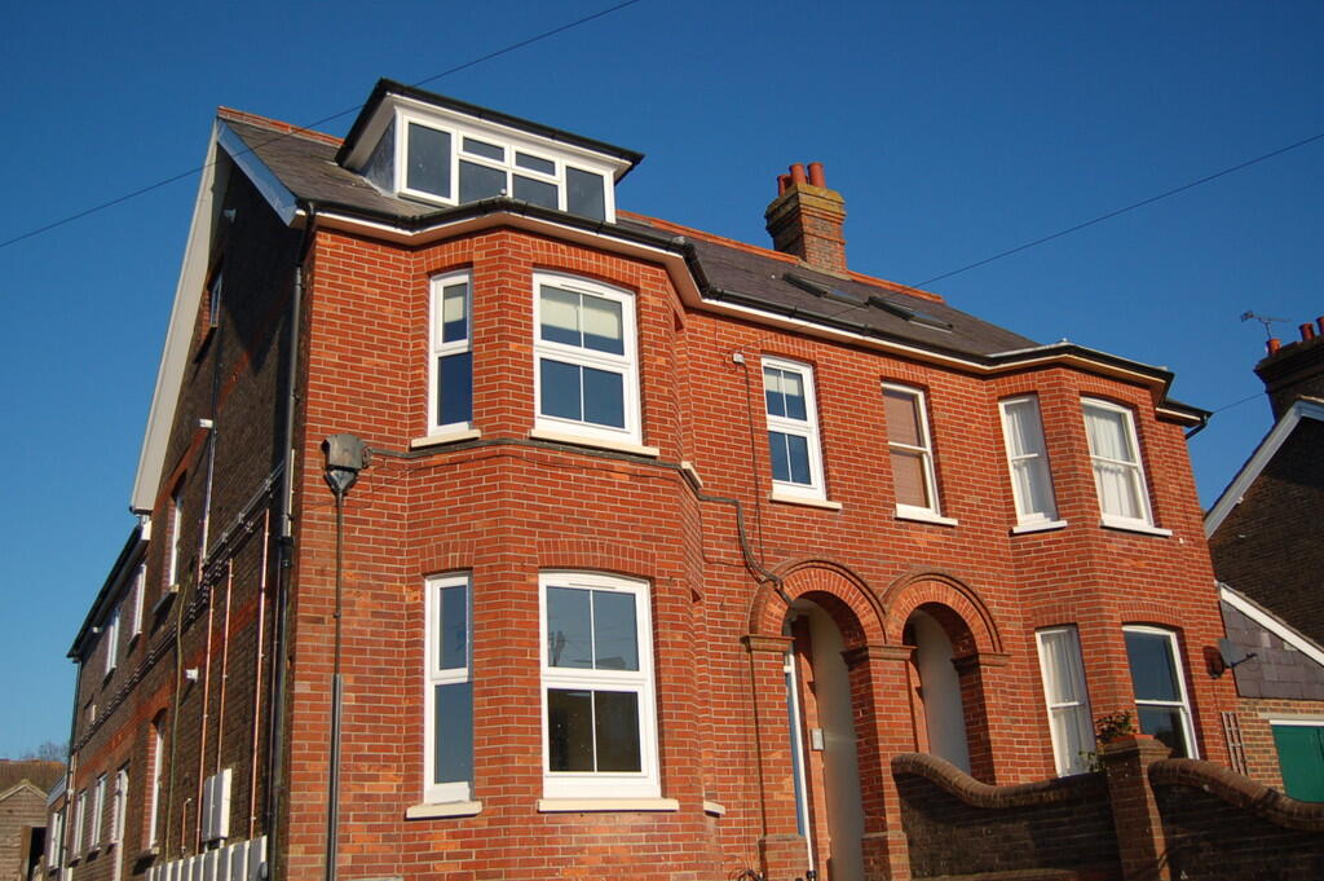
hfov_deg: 57.3
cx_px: 662
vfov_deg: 39.9
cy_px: 440
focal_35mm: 33
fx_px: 1213
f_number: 3.8
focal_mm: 22
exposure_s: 1/2500
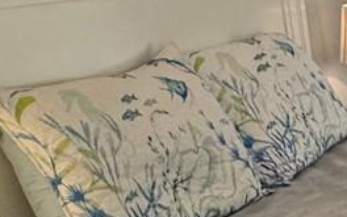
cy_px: 100
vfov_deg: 14.5
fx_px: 851
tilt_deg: -12.5
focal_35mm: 90
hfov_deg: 17.9
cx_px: 643
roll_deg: +3.1
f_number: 2.2
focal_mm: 2.22
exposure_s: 1/120
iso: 250
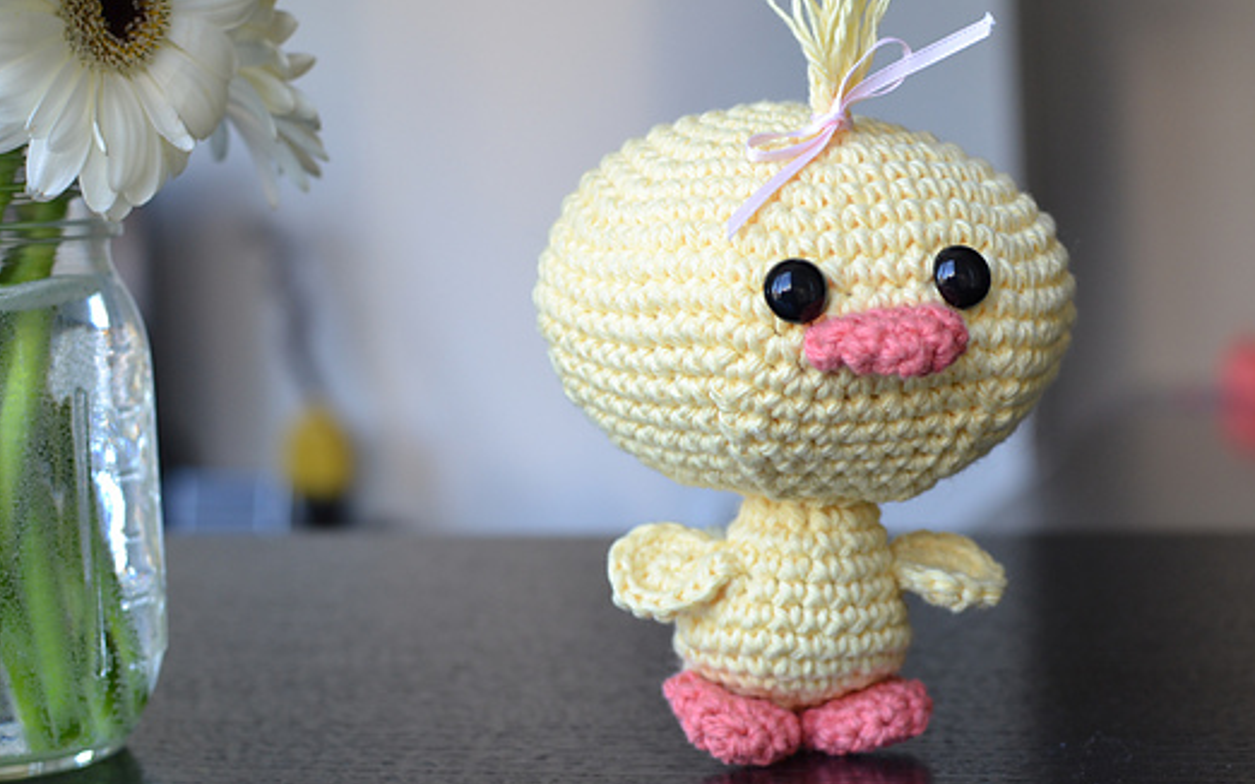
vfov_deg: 19.8
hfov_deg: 31.2
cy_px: 410
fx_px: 2244
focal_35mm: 66
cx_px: 599
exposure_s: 1/80
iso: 400
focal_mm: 35
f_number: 4.5
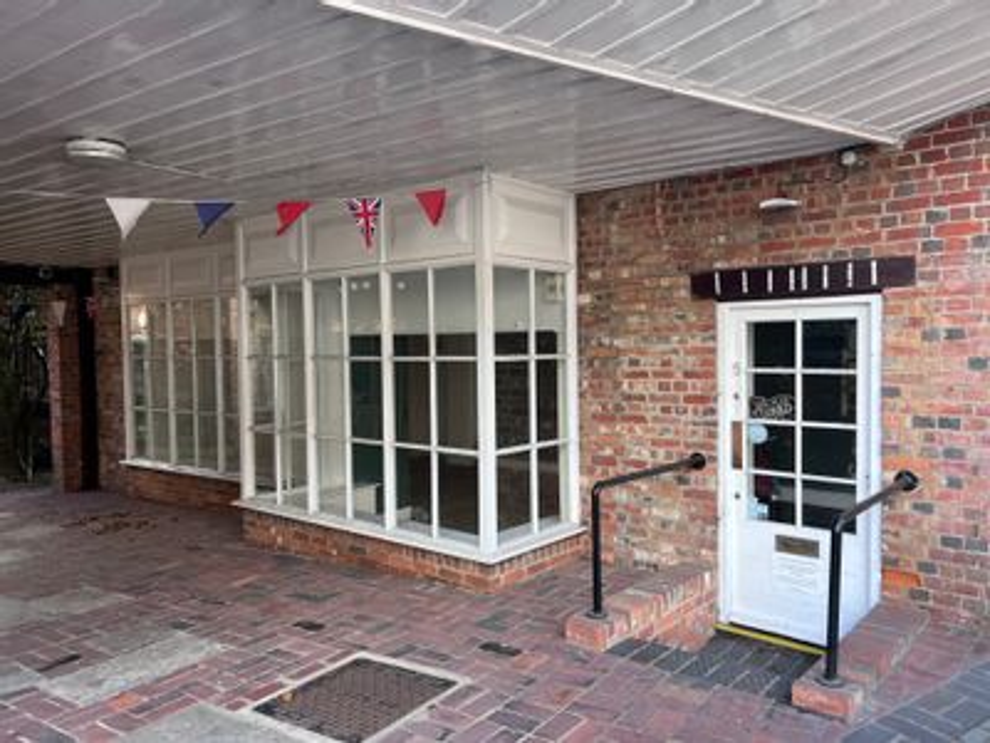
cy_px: 372
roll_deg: +1.8
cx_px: 495
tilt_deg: -0.6
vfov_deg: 53.1
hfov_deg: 67.3
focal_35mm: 26
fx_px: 744
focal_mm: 5.7
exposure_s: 1/121
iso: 40
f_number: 1.5
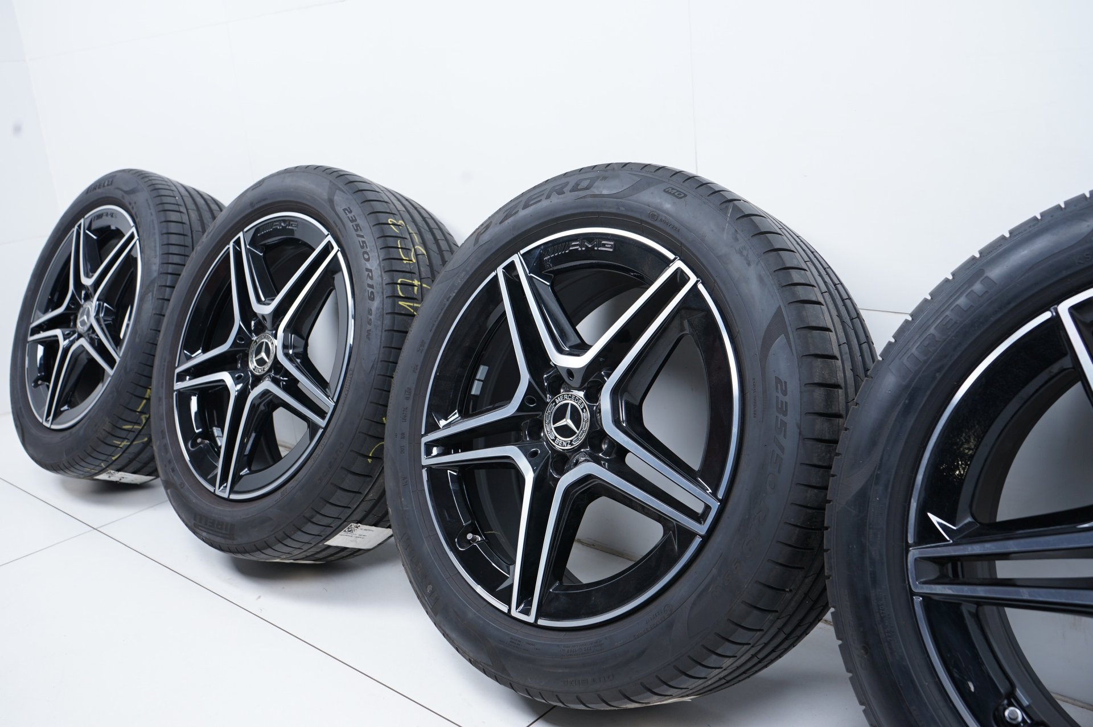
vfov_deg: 41.1
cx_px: 546
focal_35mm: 32
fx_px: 971
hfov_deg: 58.8
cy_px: 364
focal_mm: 32
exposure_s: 1/125
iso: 250
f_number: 7.1
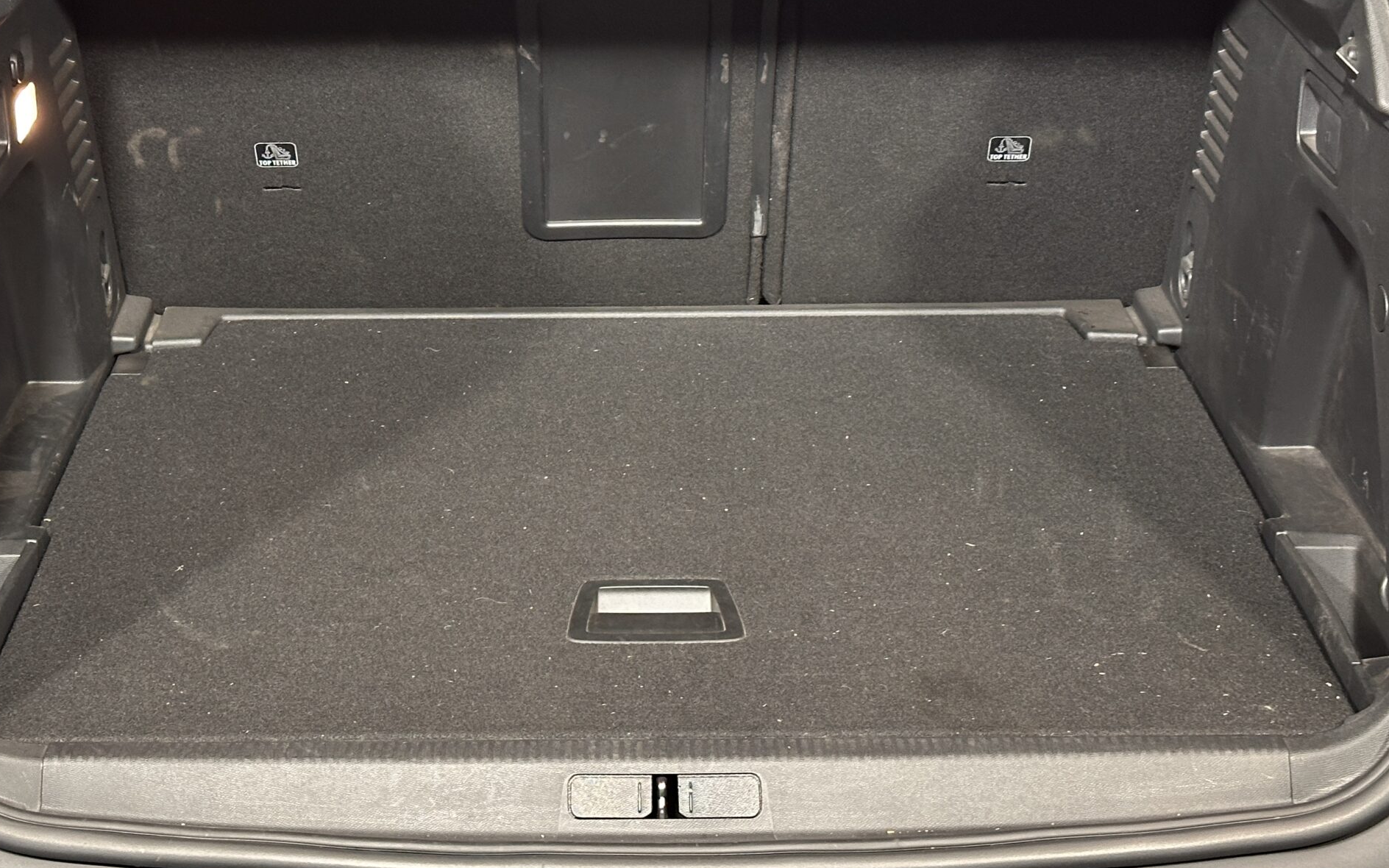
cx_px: 614
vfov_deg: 18.8
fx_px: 2612
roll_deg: +1.0
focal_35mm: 69
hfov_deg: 29.8
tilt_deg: -21.0
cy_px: 325
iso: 400
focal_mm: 6.86
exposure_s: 1/33
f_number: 1.78
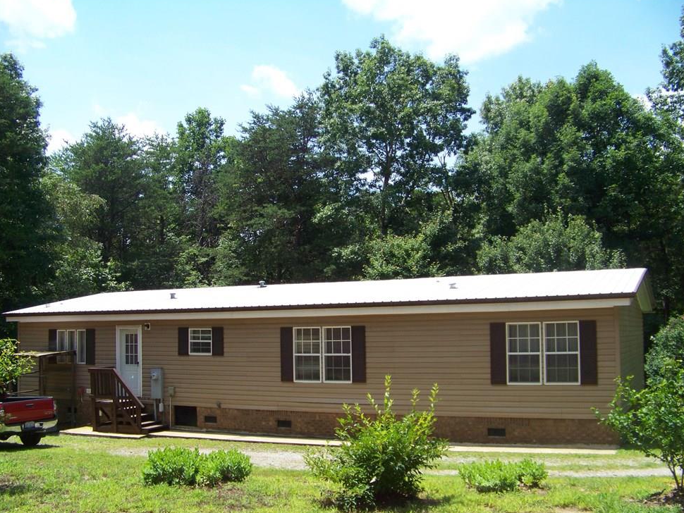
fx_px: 751
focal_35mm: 38
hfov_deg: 49.0
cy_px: 263
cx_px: 336
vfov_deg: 37.7
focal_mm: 5.85
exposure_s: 1/640
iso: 67
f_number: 2.8
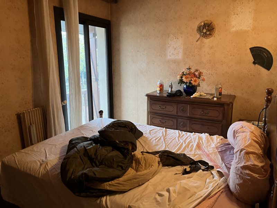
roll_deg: +0.4
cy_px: 104
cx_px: 138
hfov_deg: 67.3
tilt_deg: -9.2
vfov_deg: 53.1
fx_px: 208
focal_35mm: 26
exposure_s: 1/50
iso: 200
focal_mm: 5.1
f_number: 1.6
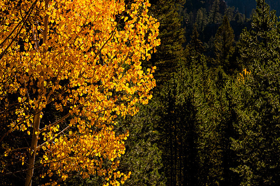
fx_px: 967
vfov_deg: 11.0
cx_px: 137
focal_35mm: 124
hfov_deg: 16.5
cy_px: 96
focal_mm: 120
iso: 200
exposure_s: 1/640
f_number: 10
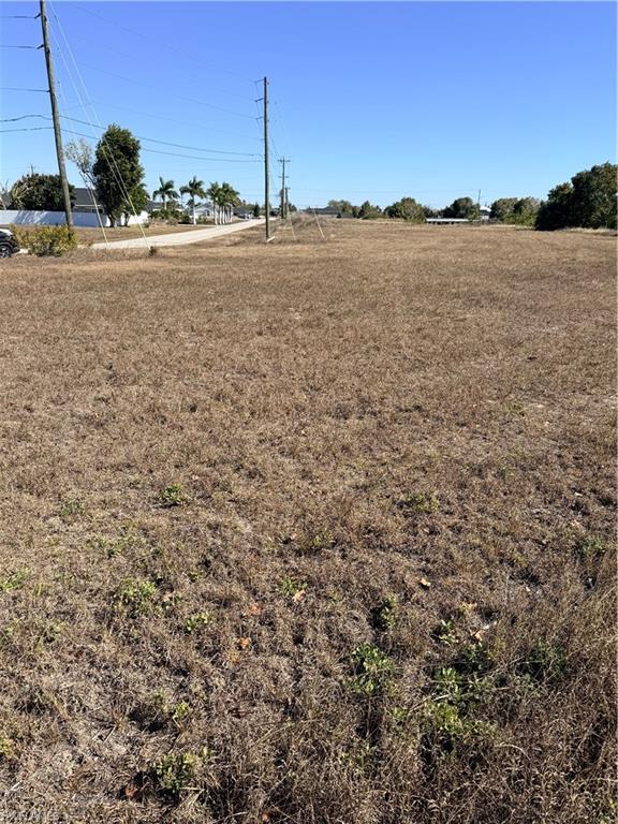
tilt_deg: -18.6
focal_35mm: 24
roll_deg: -1.3
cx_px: 309
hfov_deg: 56.8
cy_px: 412
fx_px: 571
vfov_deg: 71.6
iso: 80
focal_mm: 6.76
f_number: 1.78
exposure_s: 1/4975
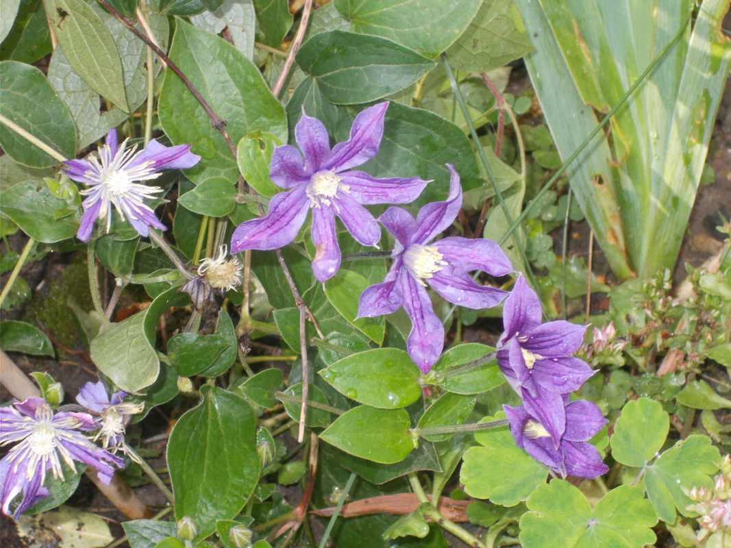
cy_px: 274
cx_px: 366
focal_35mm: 130
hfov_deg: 15.2
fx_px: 2745
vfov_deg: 11.4
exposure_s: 1/60
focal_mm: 23
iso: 200
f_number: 6.5
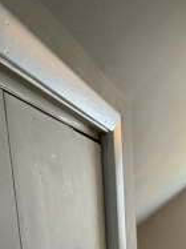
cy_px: 305
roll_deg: -3.3
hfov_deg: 24.7
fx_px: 359
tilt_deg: -14.7
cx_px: 250
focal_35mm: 50
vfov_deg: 31.5
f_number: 2.2
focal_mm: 2.22
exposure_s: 1/60
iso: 400
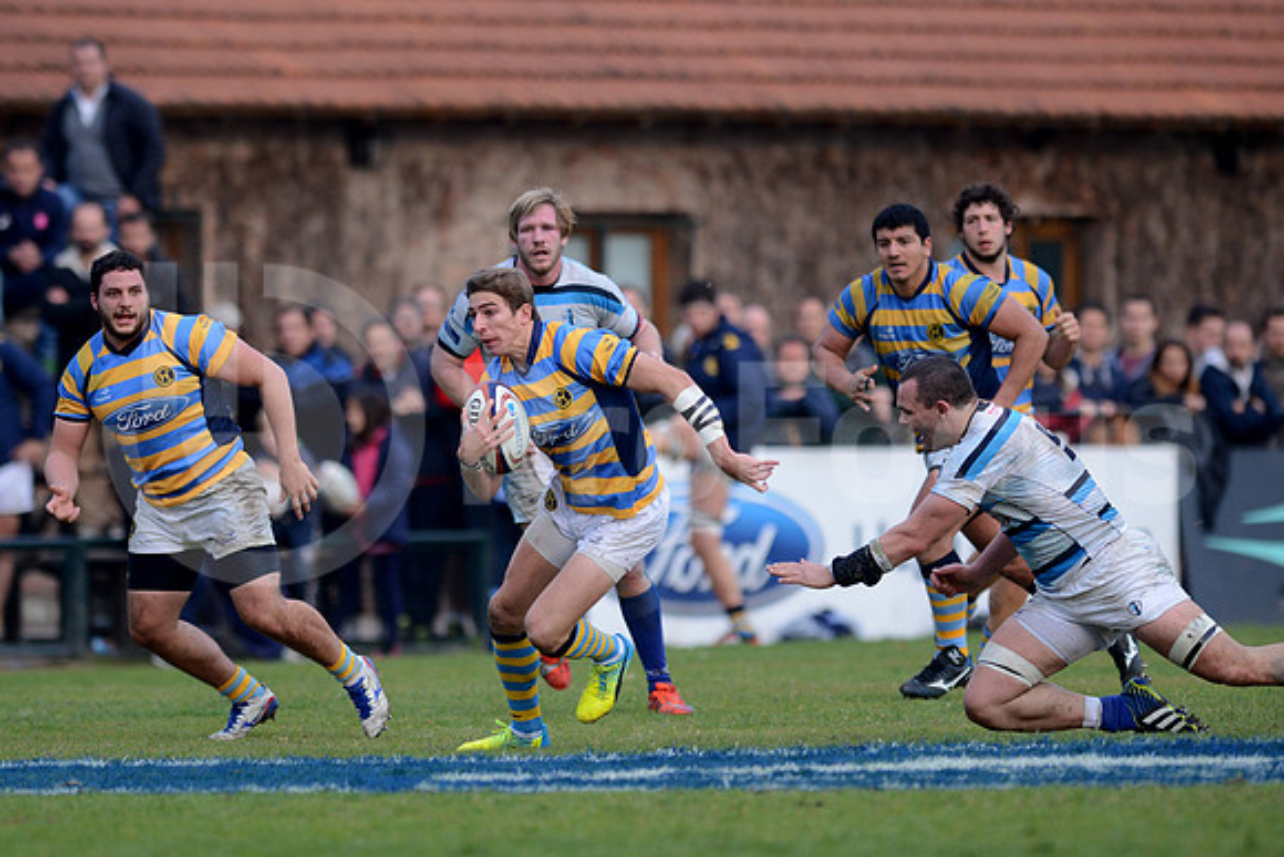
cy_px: 428
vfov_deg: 3.3
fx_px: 14983
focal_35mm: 420
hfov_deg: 4.9
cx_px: 642
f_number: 4
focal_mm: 420
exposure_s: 1/1000
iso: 1100
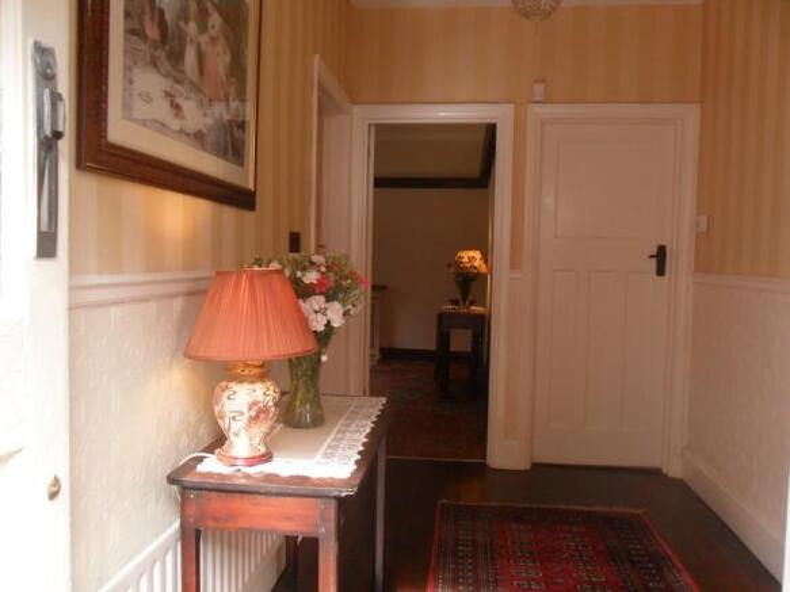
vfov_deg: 51.3
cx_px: 395
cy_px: 296
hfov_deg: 65.3
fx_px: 616
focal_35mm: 27
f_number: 3.5
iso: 160
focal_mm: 4.9
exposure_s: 1/45
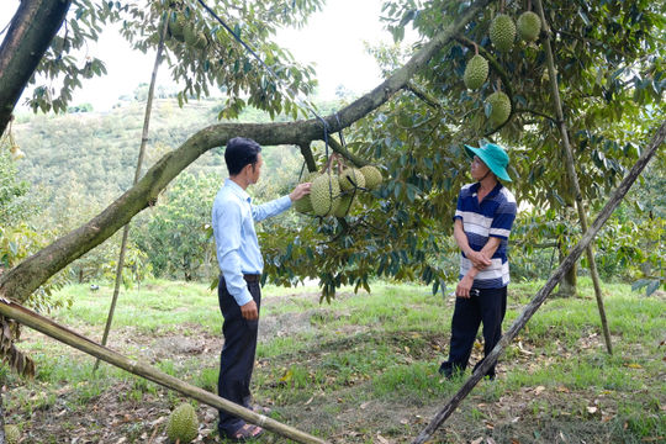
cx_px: 333
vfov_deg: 40.0
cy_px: 222
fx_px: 610
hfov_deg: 57.2
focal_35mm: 33
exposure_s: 1/200
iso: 1250
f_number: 5.6
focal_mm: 22.3
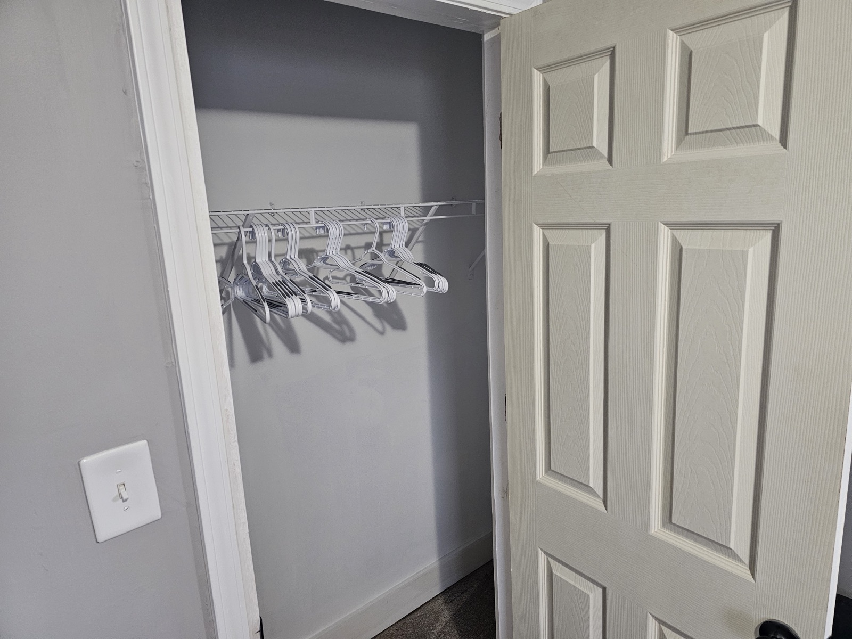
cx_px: 426
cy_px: 320
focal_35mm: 23
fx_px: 566
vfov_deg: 58.9
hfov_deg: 73.9
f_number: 1.7
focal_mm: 6.3
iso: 500
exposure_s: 1/30
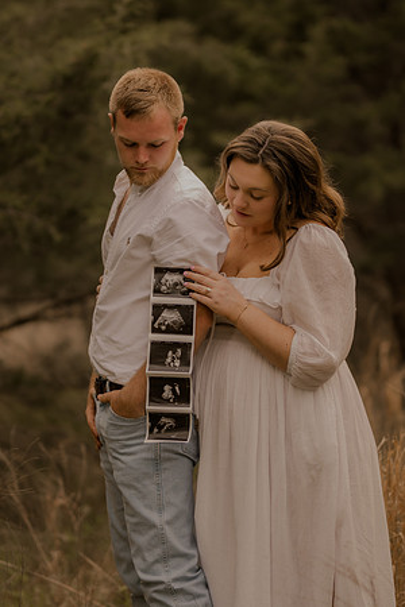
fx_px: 2143
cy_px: 304
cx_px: 202
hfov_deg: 10.8
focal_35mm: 127
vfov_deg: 16.1
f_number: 1.4
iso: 125
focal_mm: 85
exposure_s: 1/400
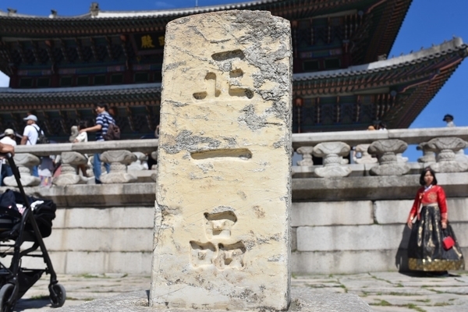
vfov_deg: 37.9
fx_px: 455
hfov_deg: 54.4
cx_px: 234
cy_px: 156
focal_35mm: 35
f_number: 10
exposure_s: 1/400
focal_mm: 35
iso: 200
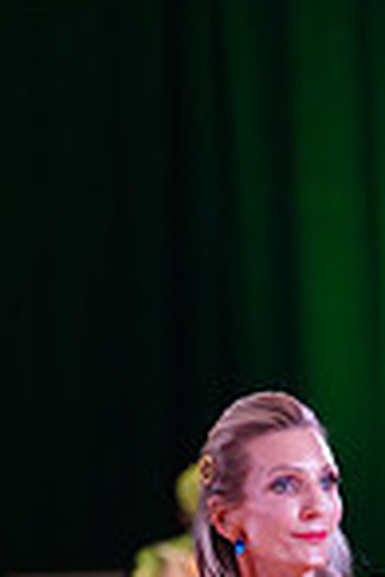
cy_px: 1072
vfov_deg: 4.4
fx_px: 7491
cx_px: 57
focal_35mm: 467
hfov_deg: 2.9
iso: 5000
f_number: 2.8
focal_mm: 118
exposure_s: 1/400
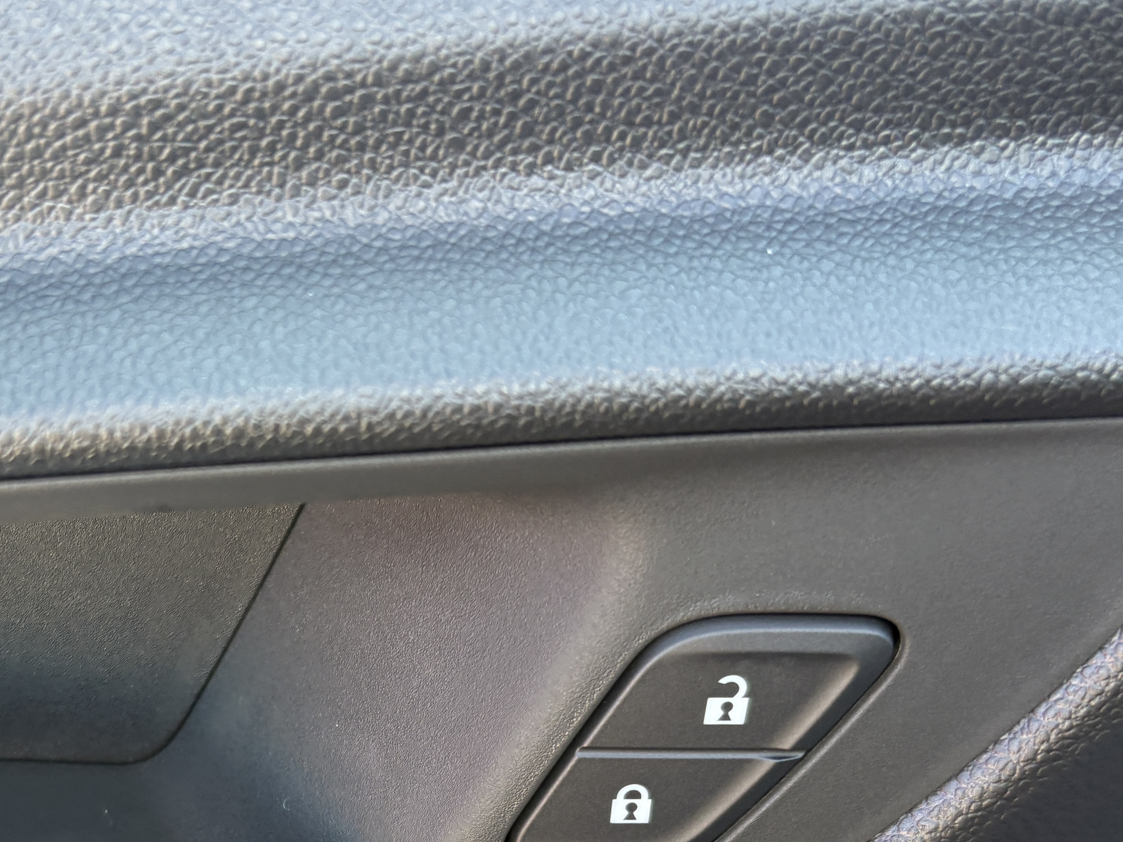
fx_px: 1687
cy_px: 791
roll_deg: +3.7
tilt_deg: -38.6
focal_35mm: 52
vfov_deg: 26.9
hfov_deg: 35.9
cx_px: 262
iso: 80
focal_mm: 5.96
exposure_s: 1/141
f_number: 1.6
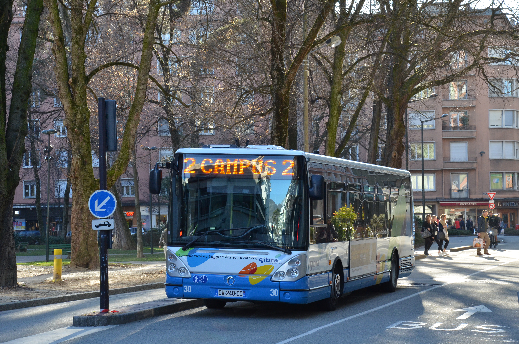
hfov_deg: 20.7
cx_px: 260
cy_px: 172
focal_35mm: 99
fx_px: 1424
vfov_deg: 13.8
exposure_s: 1/400
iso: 900
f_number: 8
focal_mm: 66
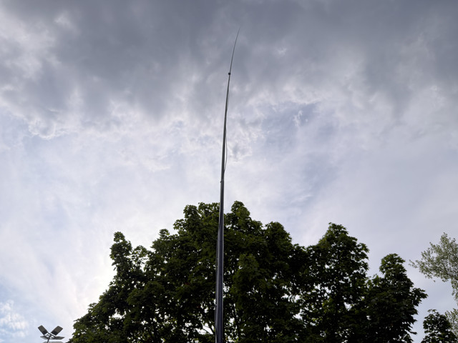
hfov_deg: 71.6
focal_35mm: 24
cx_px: 229
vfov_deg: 56.8
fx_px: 318
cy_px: 172
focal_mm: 6.76
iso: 80
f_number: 1.78
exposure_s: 1/1901
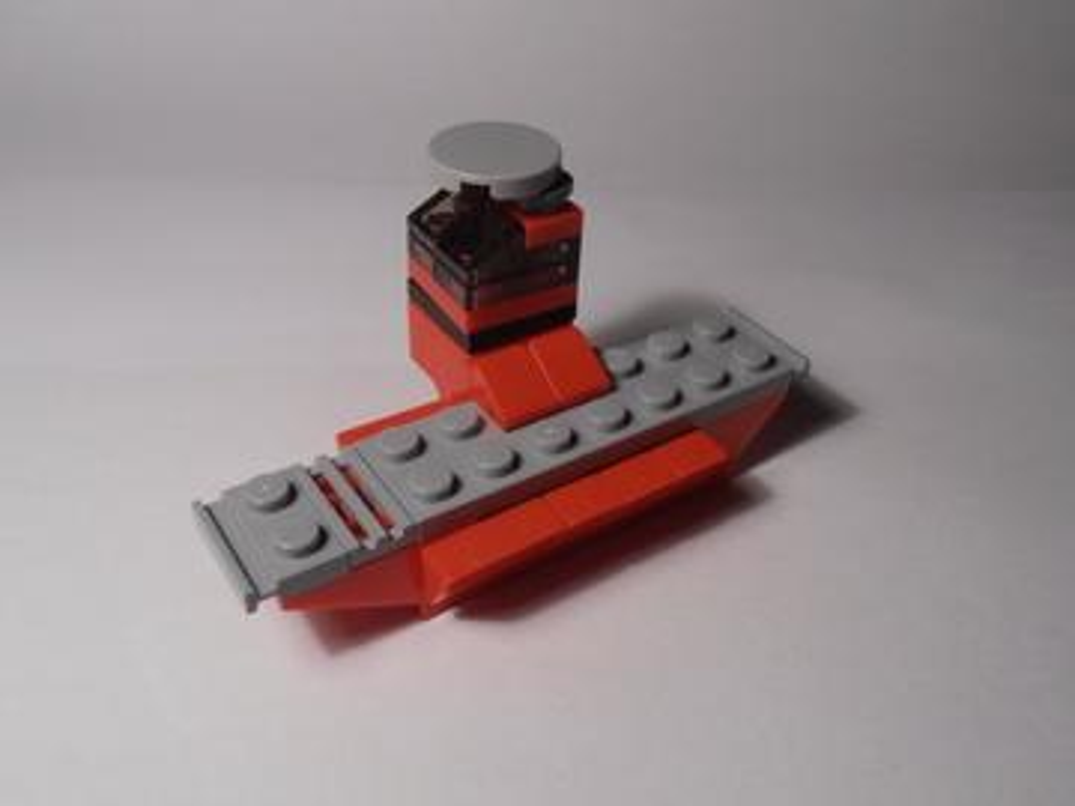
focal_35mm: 37
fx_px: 1149
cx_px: 538
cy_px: 403
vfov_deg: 38.7
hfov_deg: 50.1
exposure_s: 1/40
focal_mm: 6.61
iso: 80
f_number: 3.9
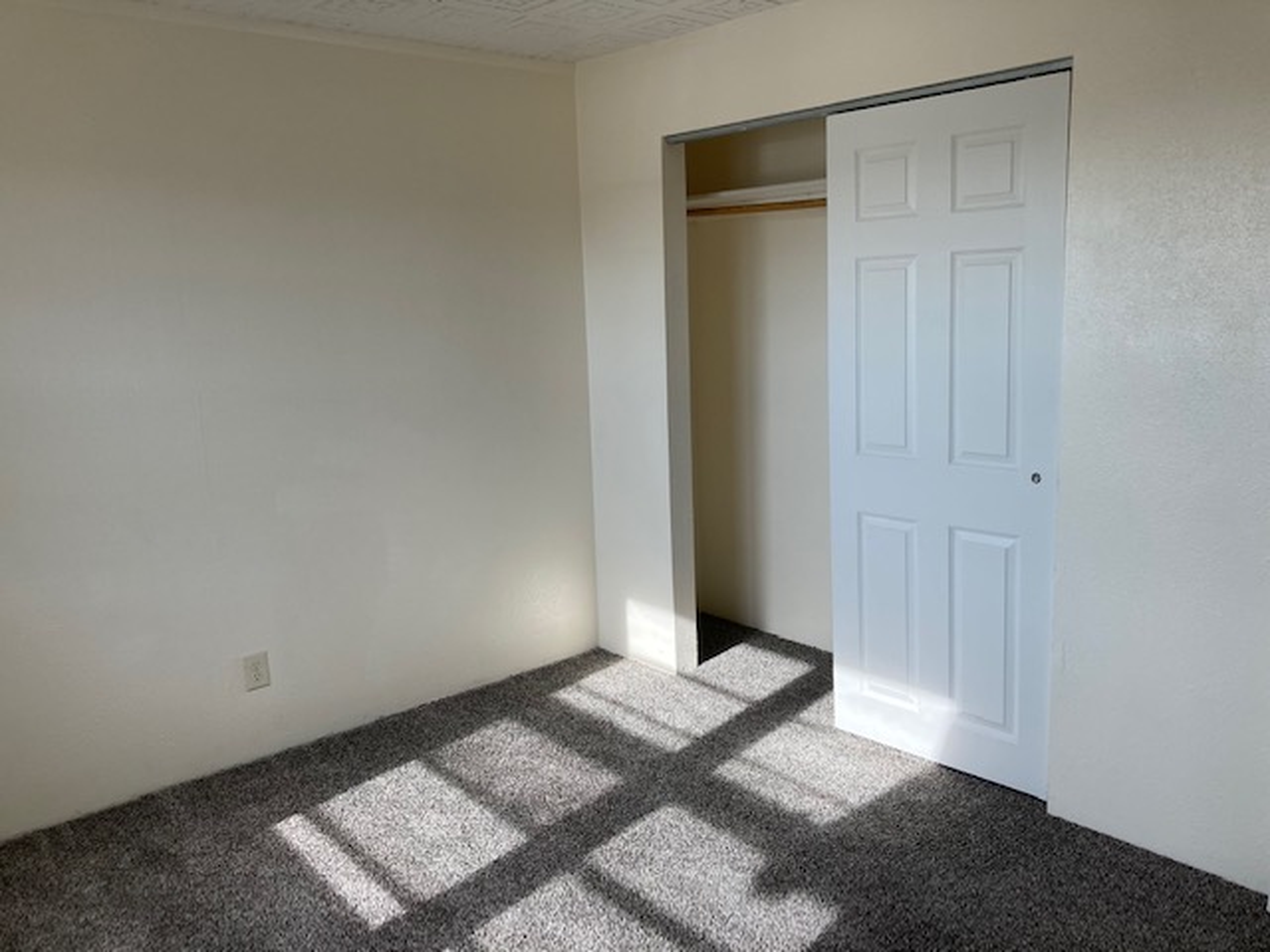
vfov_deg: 49.7
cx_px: 635
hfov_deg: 63.4
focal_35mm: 28
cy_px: 476
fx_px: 1027
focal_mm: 3.99
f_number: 1.8
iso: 20
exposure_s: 1/326
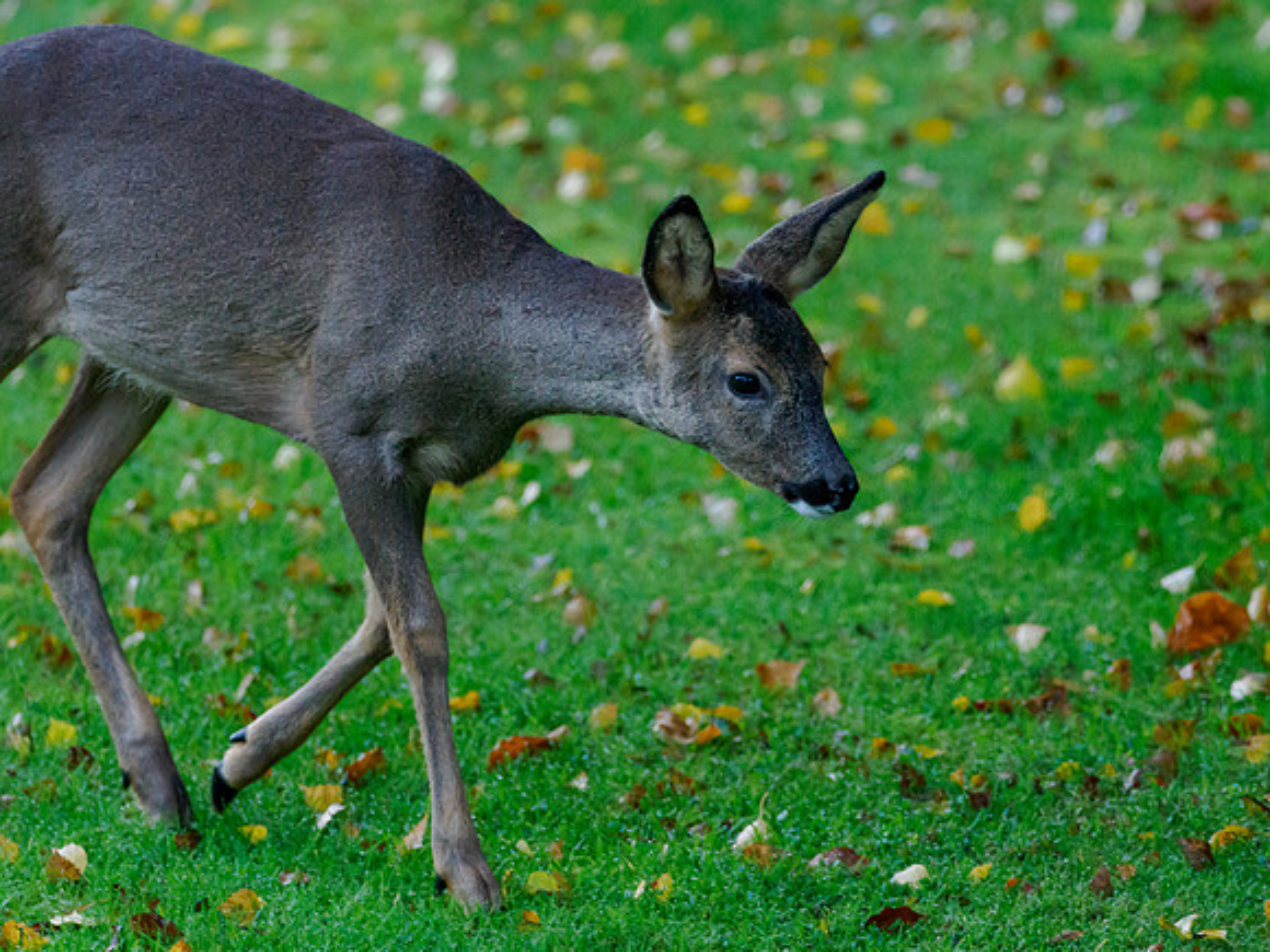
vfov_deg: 2.2
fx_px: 24826
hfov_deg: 2.9
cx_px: 715
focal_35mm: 677
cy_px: 416
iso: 5000
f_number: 4
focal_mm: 300
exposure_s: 1/640
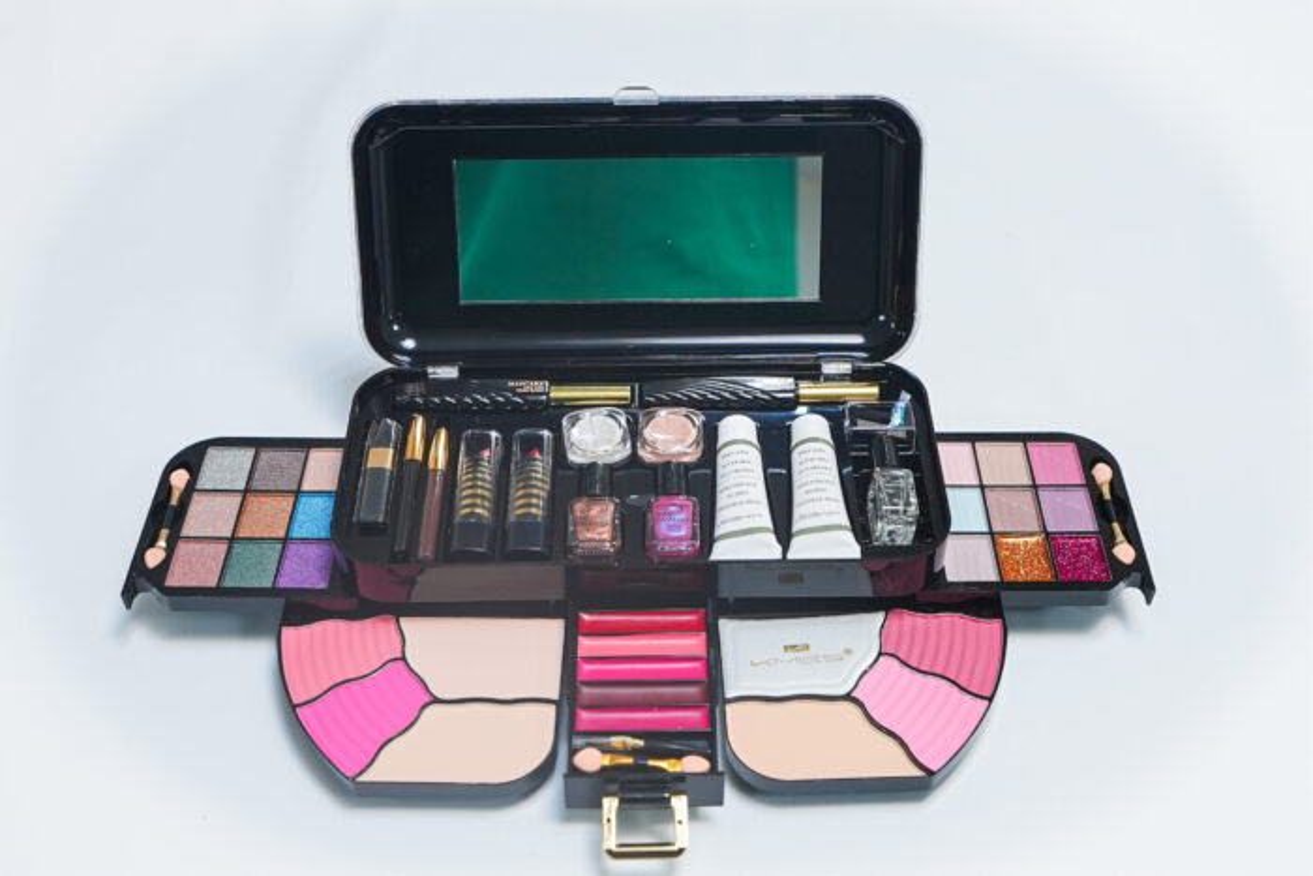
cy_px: 438
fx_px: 1678
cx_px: 656
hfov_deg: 42.7
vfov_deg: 29.3
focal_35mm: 46
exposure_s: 1/160
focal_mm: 31
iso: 800
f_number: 5
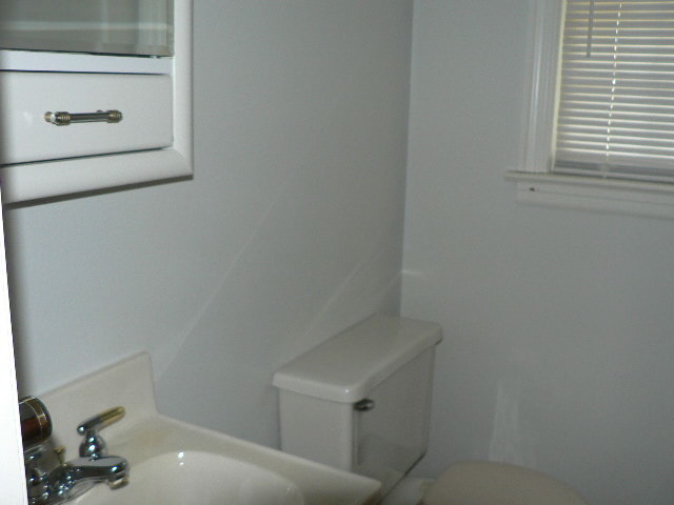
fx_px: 701
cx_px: 337
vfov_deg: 39.7
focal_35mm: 36
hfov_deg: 51.4
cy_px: 252
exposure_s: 1/60
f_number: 2.8
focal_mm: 6
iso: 100
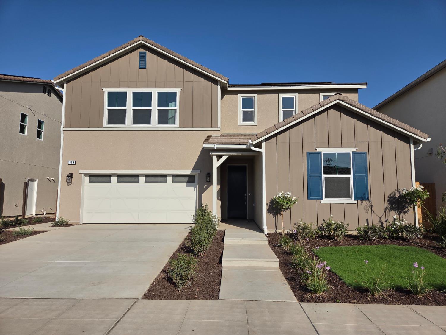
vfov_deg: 58.9
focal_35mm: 23
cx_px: 223
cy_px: 168
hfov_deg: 73.9
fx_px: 296
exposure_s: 1/7891
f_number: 1.8
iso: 64
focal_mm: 5.4
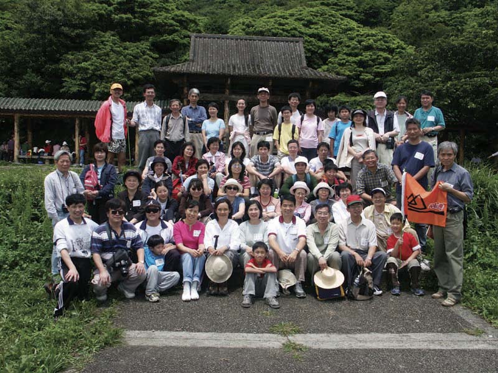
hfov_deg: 49.0
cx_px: 249
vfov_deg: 37.7
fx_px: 547
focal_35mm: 38
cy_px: 186
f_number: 8
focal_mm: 9.87
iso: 100
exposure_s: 1/250
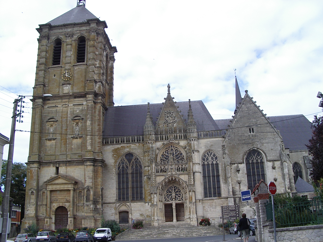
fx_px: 355
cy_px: 121
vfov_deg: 37.7
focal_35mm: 38
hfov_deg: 49.0
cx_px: 162
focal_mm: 5.8
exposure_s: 1/200
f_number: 4.8
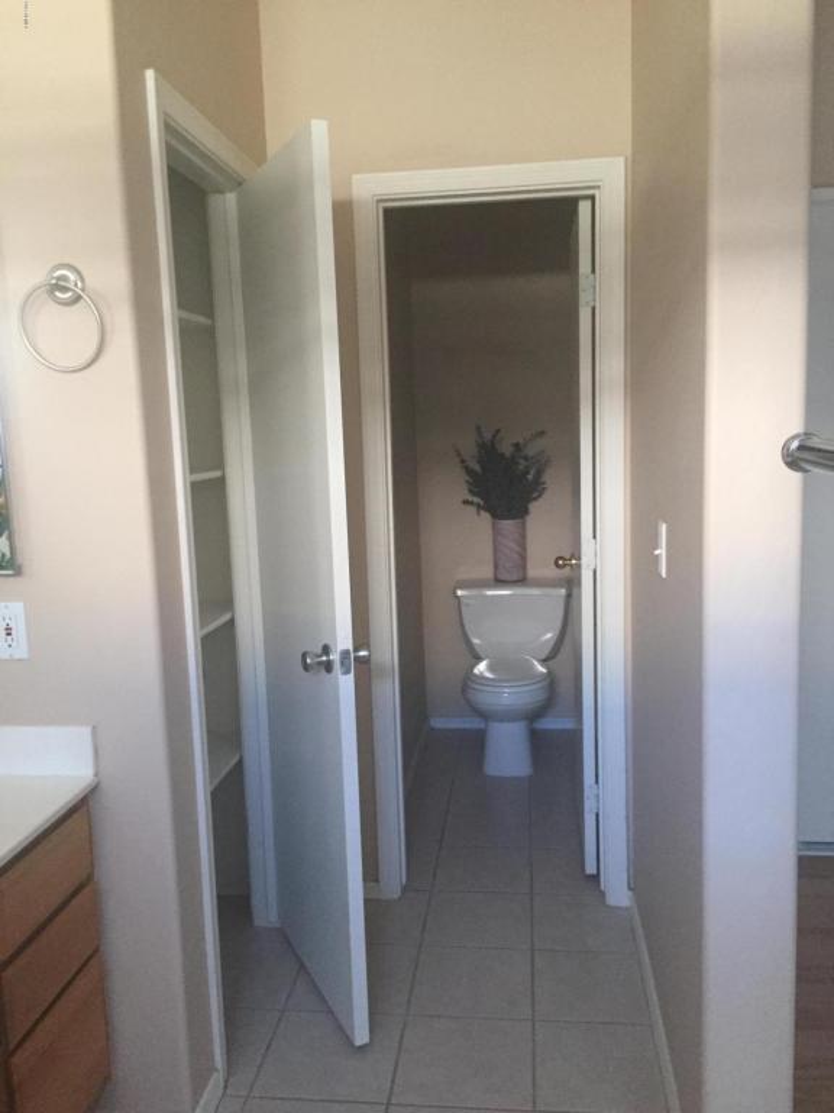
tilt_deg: -8.0
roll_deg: +1.3
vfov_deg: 61.7
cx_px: 417
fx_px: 932
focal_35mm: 29
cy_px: 556
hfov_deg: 48.2
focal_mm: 4.15
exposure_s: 1/24
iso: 250
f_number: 2.2
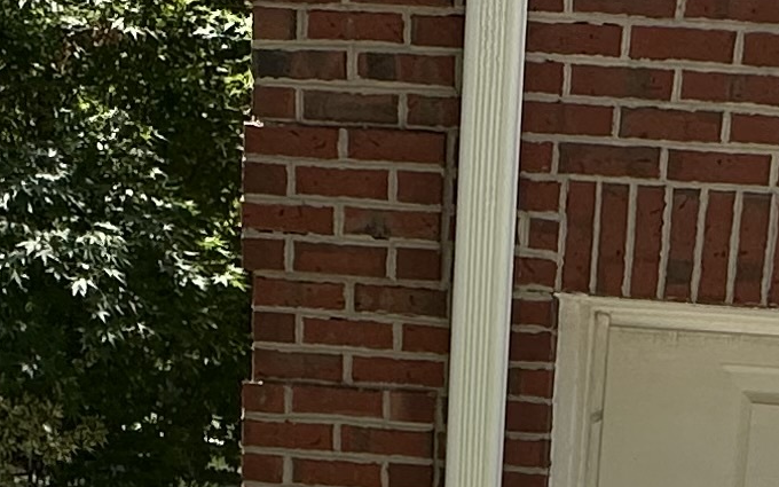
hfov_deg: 23.4
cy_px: 1093
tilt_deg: -19.2
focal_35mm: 88
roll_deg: -3.4
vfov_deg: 12.4
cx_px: 540
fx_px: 1868
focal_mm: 2.22
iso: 40
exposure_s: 1/1490
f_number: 2.2
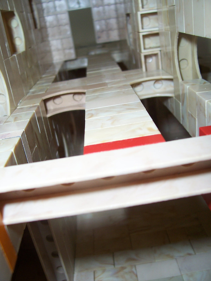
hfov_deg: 41.8
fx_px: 276
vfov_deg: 54.0
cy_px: 140
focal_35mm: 34
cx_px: 106
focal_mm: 5.6
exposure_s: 1/60
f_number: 2.7
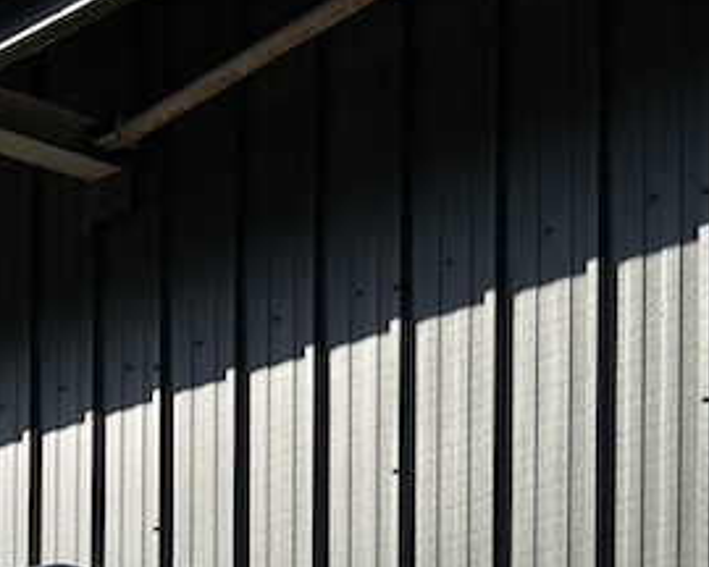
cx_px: -415
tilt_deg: -0.4
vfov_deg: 14.7
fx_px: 1972
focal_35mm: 94
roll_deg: +0.1
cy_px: 948
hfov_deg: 17.8
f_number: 1.5
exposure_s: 1/2915
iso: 50
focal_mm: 5.7
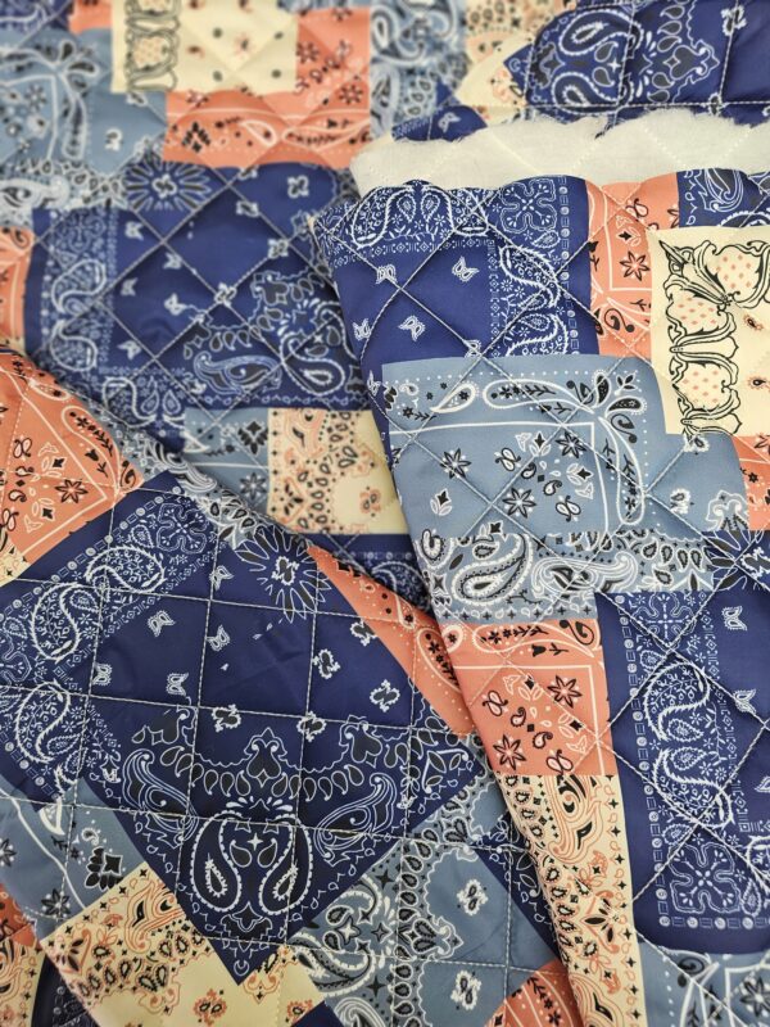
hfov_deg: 58.9
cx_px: 385
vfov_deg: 73.9
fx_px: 682
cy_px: 514
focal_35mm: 23
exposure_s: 1/100
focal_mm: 6.3
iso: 160
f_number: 1.7
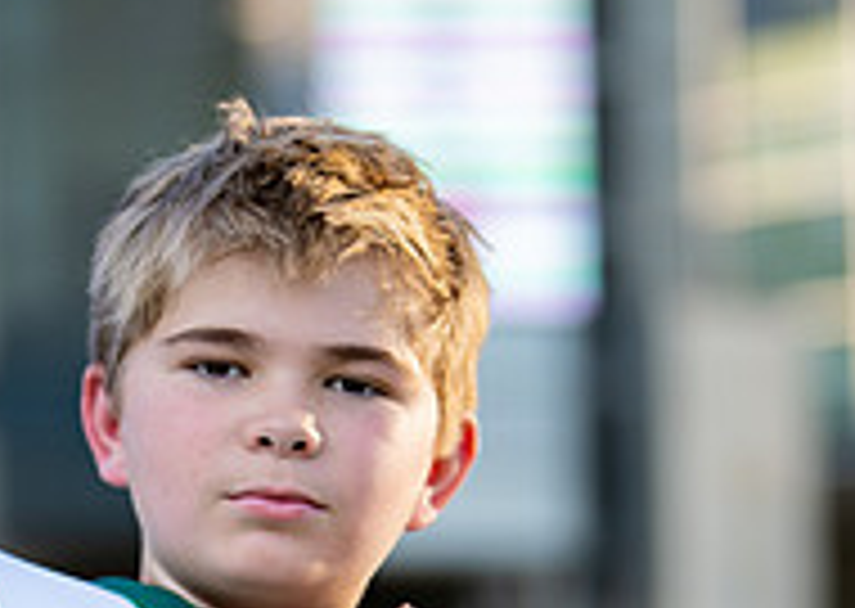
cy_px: 868
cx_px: 265
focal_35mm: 212
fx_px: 5139
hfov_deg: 9.5
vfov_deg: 6.7
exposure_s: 1/2500
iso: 100
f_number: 1.2
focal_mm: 50
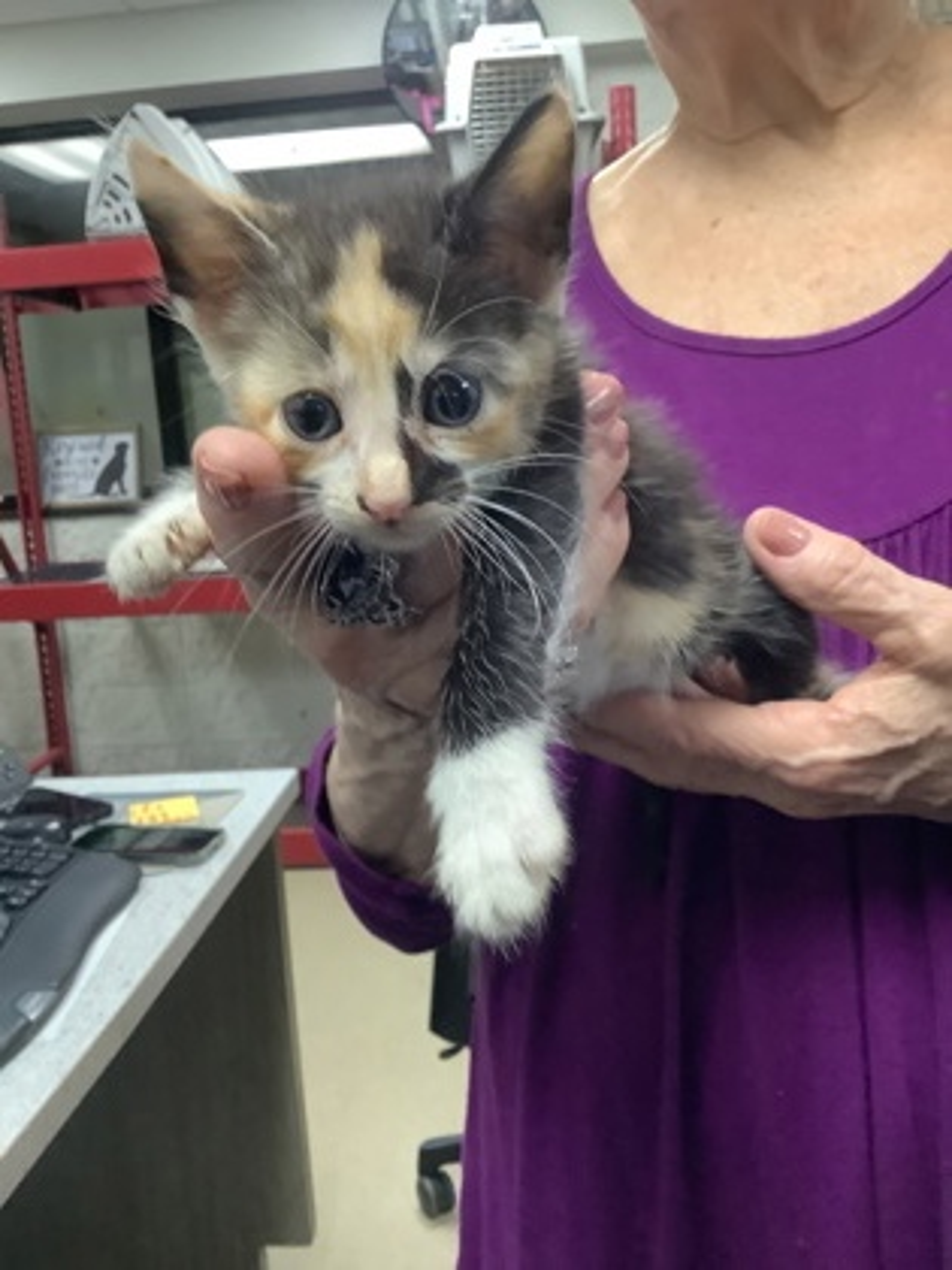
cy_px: 635
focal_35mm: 31
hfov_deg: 45.4
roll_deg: +5.5
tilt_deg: -9.6
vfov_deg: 58.4
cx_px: 476
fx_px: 1137
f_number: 2.4
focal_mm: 3.3
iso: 320
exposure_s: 1/50
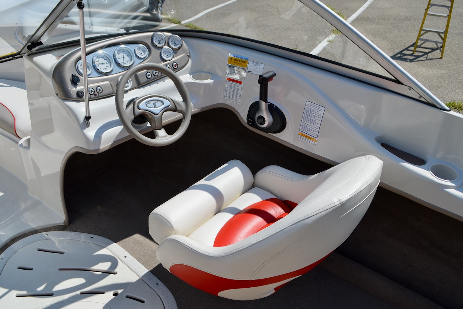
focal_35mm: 31
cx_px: 226
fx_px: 399
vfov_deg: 42.3
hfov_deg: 60.3
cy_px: 156
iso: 100
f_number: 9
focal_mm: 20
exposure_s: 1/320
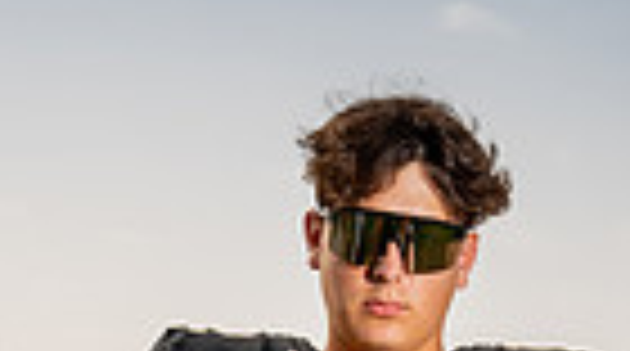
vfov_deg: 7.2
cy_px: 968
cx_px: 234
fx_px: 2533
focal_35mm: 152
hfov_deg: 14.2
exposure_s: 1/1250
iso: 100
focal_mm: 45
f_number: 4.5
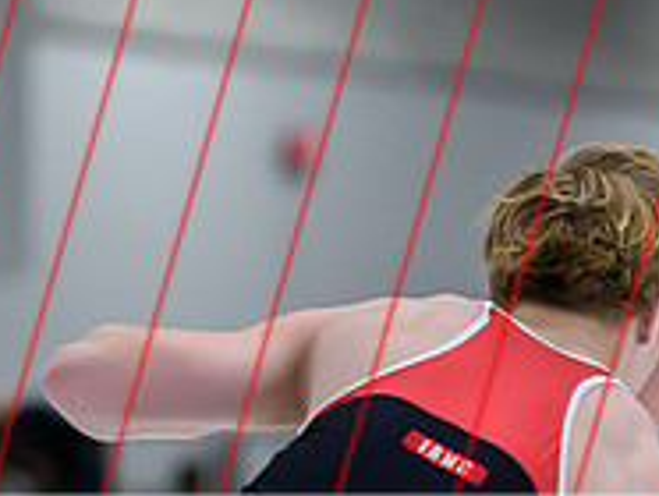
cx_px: 586
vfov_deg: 2.7
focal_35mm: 543
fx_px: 10351
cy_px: 546
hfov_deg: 3.6
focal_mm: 125
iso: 8000
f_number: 2.8
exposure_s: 1/800
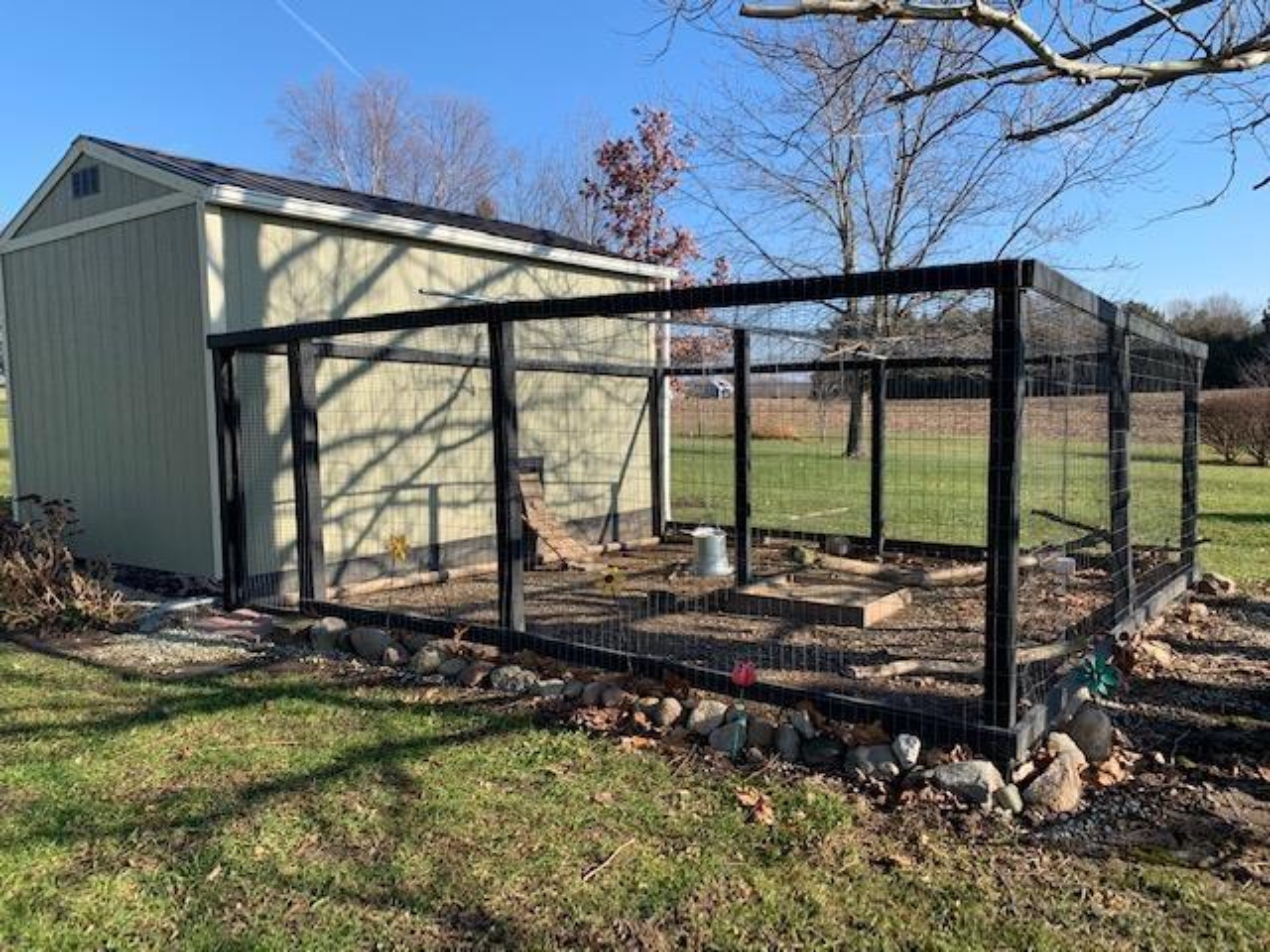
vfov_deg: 53.1
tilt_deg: -4.7
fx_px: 954
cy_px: 476
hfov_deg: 67.3
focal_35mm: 26
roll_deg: +1.2
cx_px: 635
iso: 25
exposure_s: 1/1149
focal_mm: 4.25
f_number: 1.8
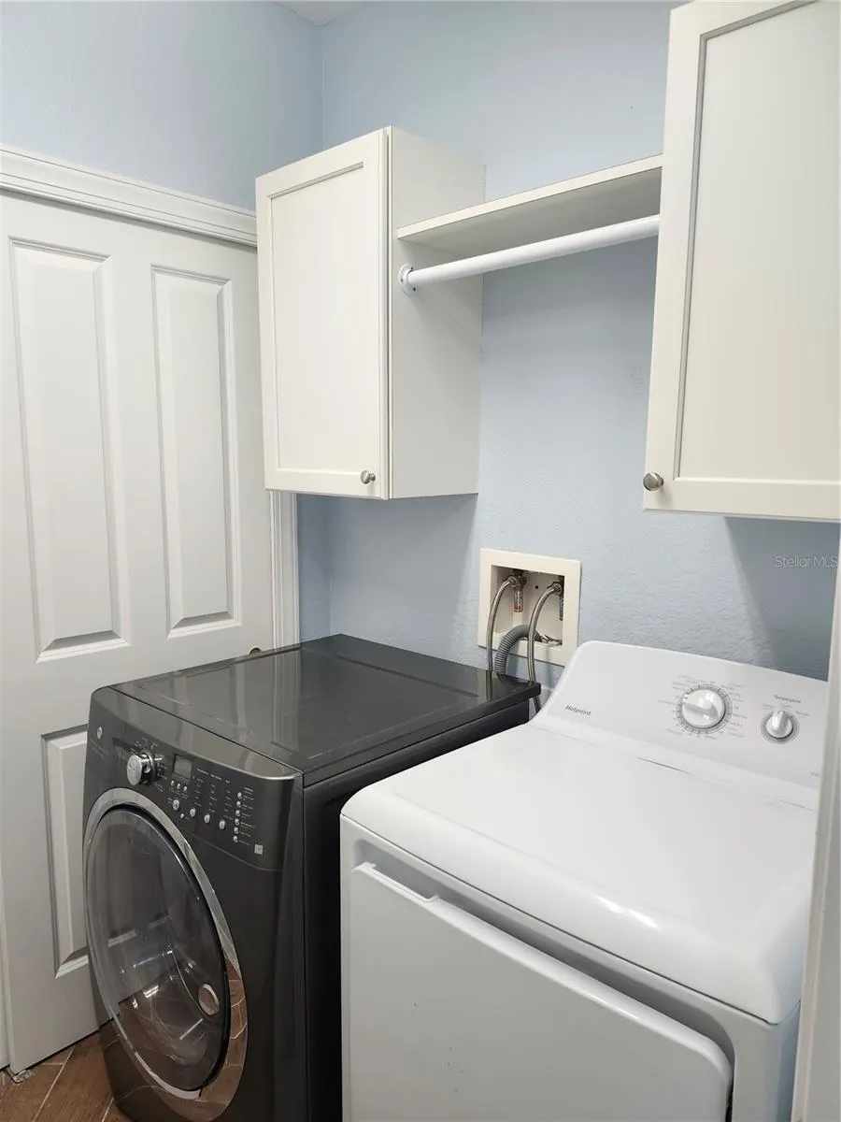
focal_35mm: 23
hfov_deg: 58.9
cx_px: 420
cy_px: 561
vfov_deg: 73.9
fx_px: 745
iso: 160
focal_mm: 5.54
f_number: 1.8
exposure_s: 1/120
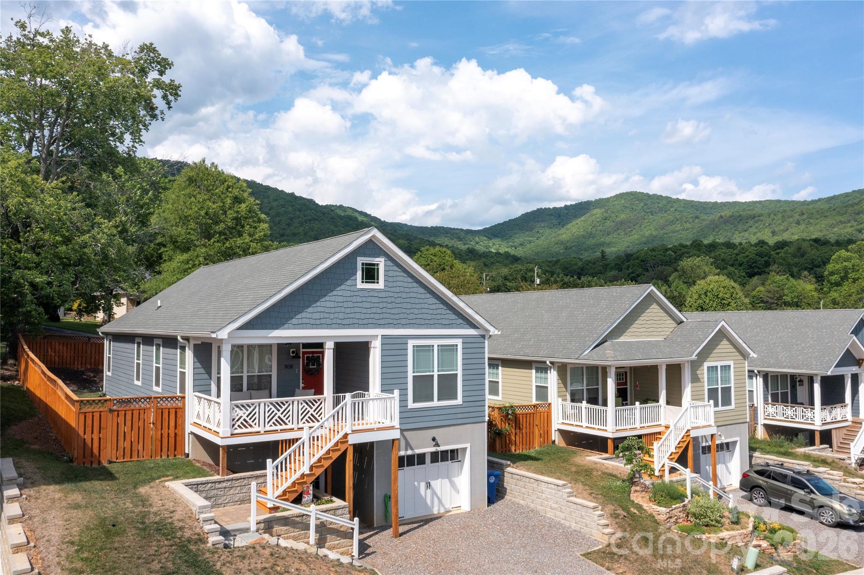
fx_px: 672
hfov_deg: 65.5
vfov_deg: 46.4
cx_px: 432
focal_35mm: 28
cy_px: 288
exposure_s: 1/640
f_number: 6.3
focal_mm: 10.26
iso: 100
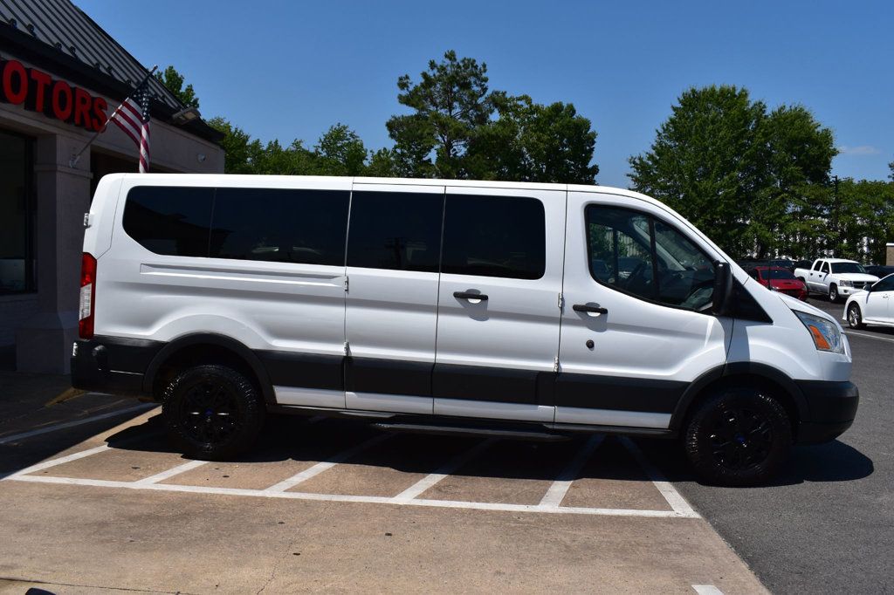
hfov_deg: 61.9
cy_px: 298
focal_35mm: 30
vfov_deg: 43.6
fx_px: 745
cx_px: 447
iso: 200
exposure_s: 1/640
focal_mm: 20
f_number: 11
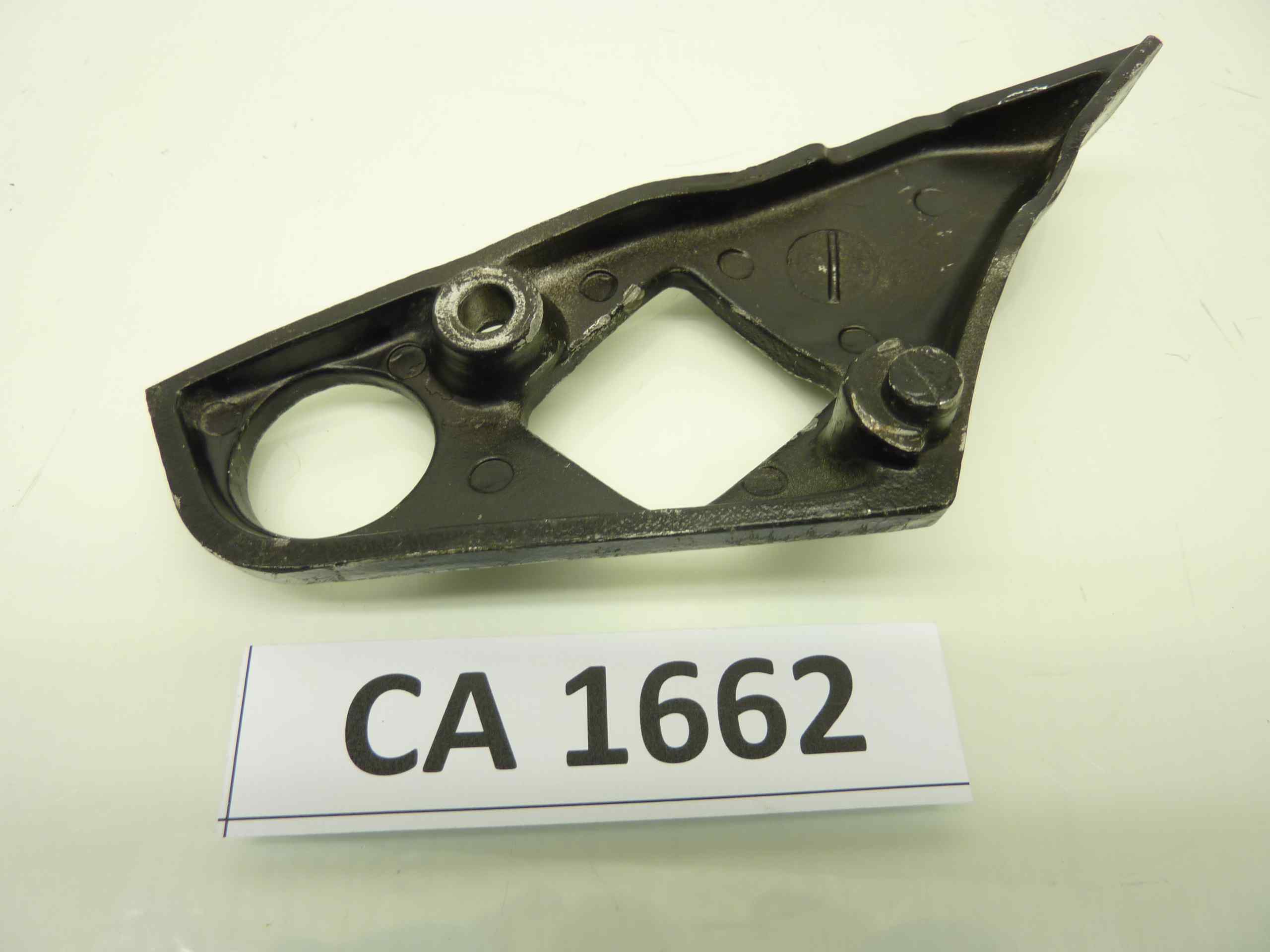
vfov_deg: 54.9
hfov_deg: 69.4
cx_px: 635
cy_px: 476
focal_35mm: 25
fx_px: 917
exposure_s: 1/20
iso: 80
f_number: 3.3
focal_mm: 4.1
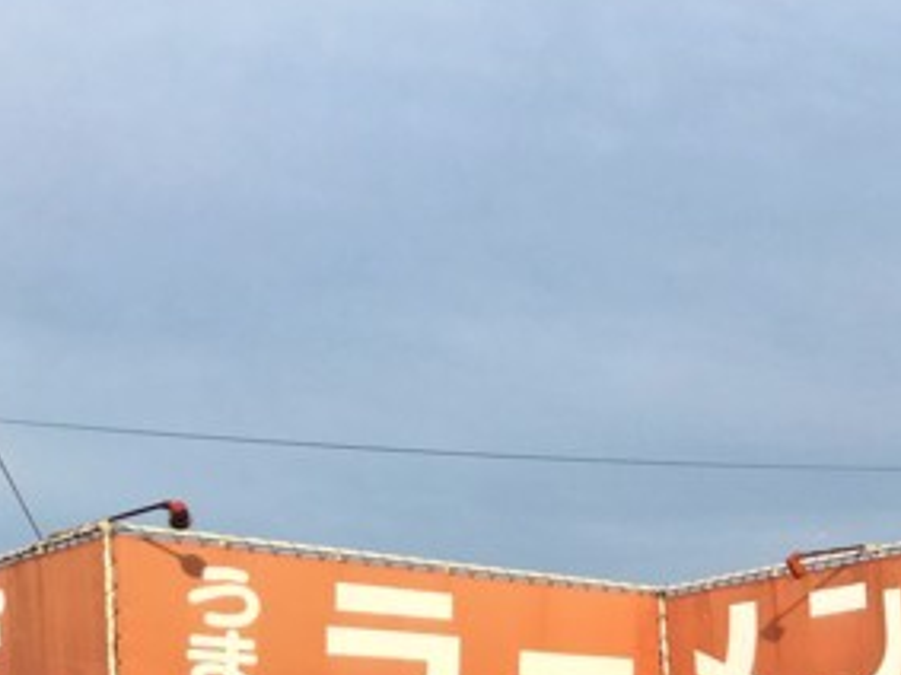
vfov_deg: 17.2
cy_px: 809
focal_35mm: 82
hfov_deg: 21.5
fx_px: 2133
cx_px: 1188
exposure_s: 1/630
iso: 25
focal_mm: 4.15
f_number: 2.2
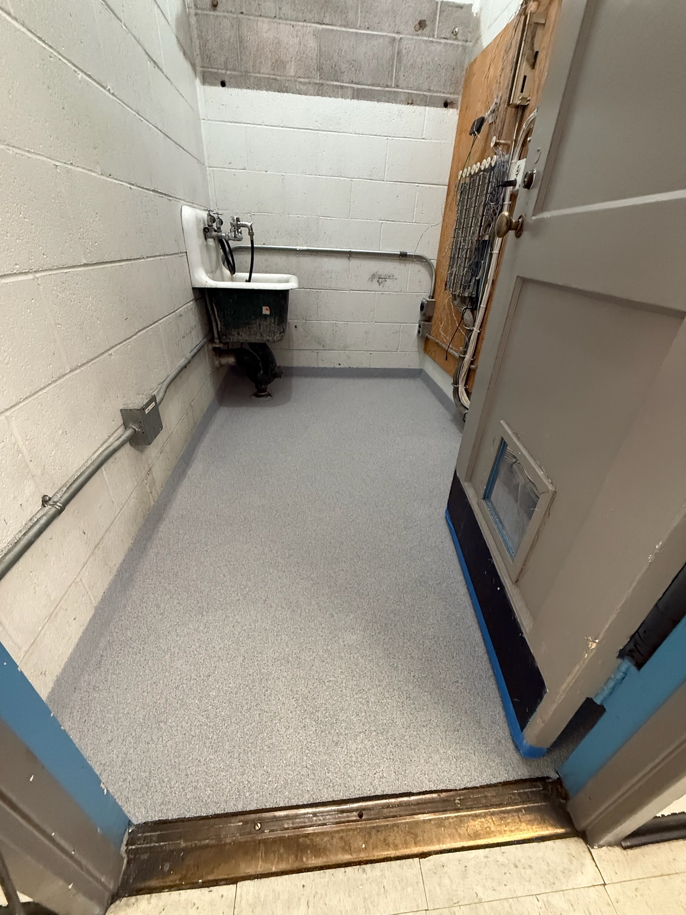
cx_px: 343
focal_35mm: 14
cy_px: 458
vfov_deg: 102.1
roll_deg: -3.6
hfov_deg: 85.7
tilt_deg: -30.4
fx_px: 370
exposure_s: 1/60
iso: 640
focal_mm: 2.22
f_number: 2.2
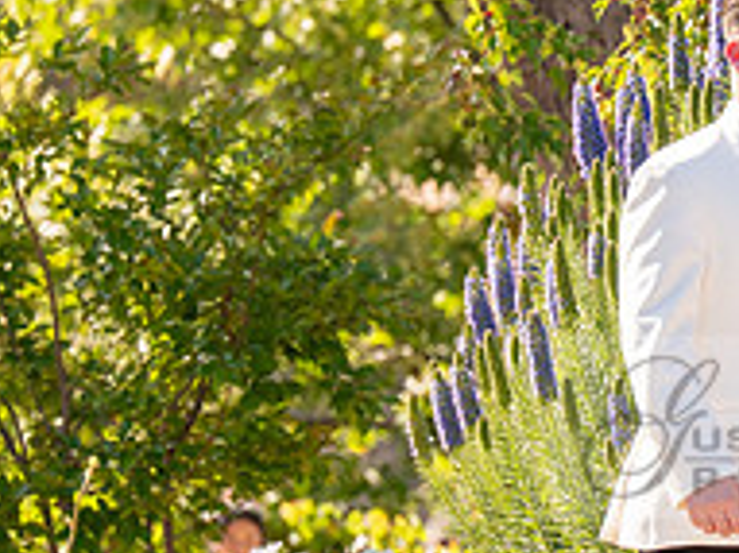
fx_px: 16044
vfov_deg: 2.0
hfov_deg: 2.6
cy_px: 257
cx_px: 1168
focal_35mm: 752
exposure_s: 1/800
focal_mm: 200
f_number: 4.5
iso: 200
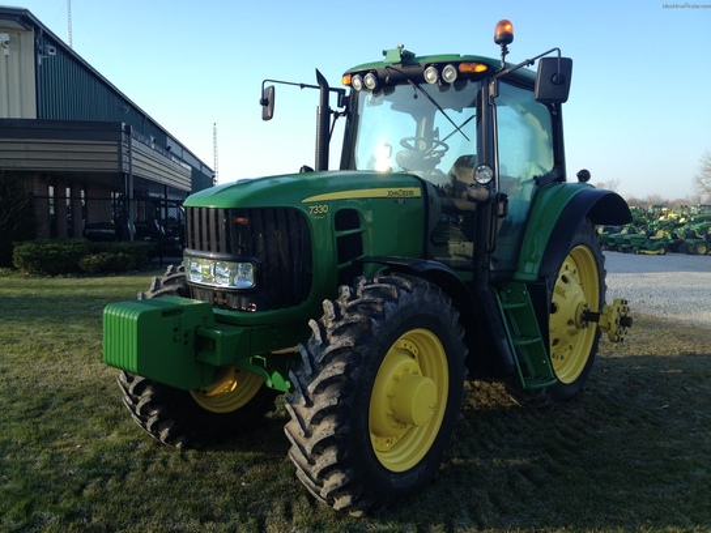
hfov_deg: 52.6
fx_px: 719
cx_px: 356
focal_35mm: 35
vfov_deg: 40.7
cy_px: 266
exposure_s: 1/484
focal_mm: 4.28
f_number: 2.4
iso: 50
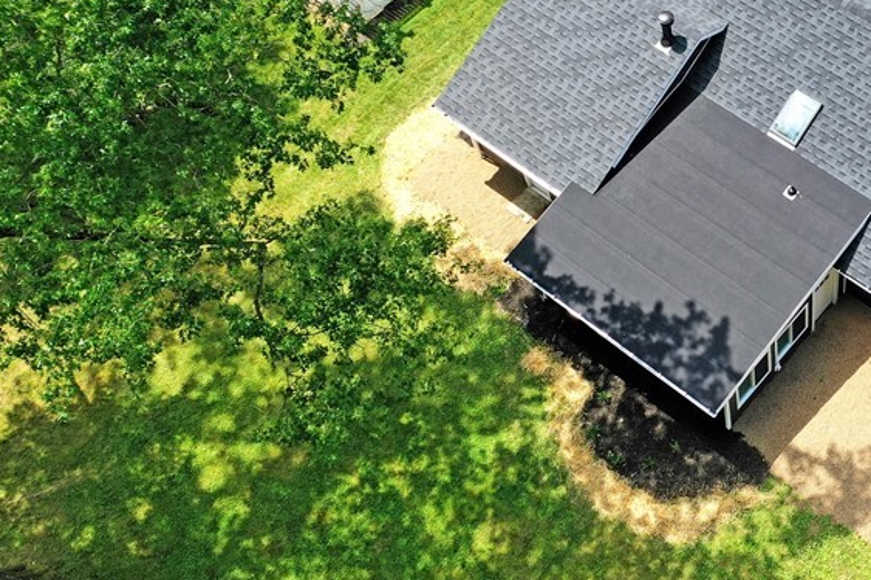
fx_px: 1306
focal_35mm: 54
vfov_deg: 24.8
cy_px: 150
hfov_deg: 35.1
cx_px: 760
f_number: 5
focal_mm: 10.26
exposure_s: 1/320
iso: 100
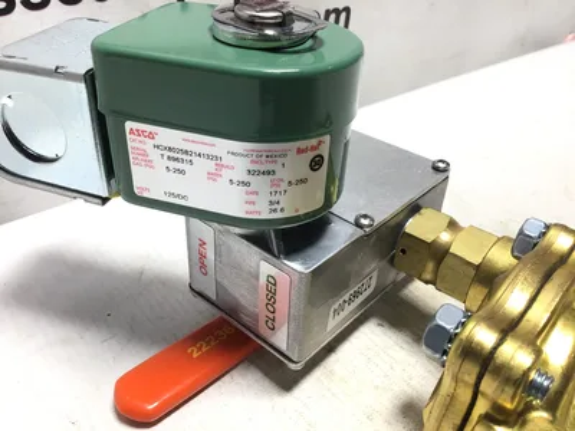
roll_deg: -2.9
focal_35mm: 31
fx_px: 515
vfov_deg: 45.4
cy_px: 216
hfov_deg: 58.4
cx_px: 288
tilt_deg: -33.5
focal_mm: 3.3
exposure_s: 1/120
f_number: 2.4
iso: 40
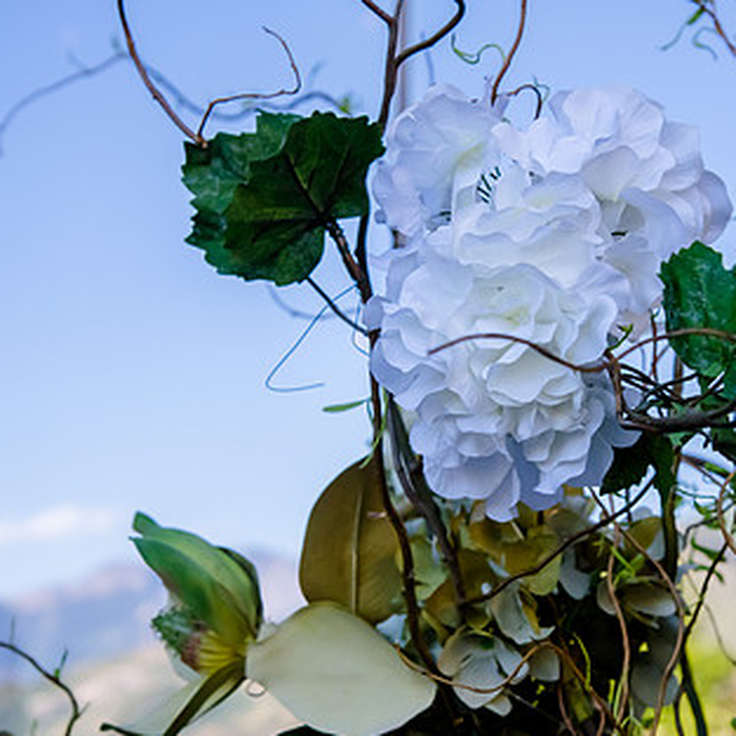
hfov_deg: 16.3
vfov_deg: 16.3
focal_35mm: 107
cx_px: 423
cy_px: 416
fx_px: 2574
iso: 1000
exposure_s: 1/500
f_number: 7.1
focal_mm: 65
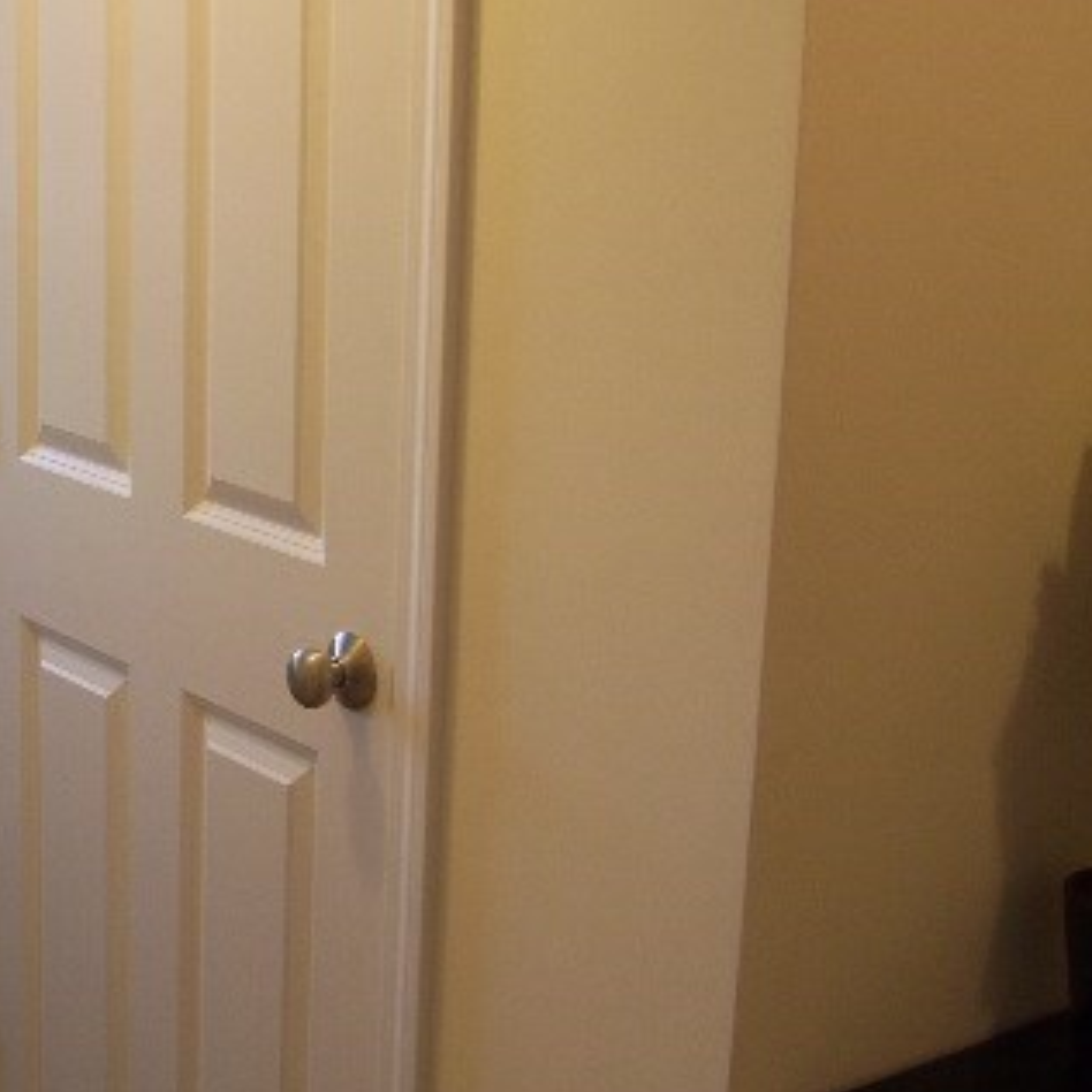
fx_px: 2427
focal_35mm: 68
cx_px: 107
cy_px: 605
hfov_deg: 24.6
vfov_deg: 25.3
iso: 92
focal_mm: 7.8
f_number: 2.8
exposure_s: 1/30
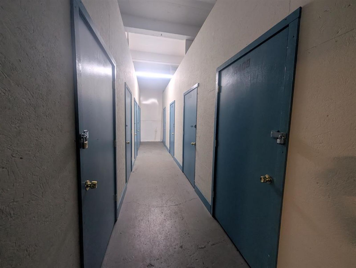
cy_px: 134
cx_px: 178
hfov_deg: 110.5
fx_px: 124
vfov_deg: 94.6
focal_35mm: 12
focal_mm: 2.02
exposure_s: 1/24
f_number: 1.7
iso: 96
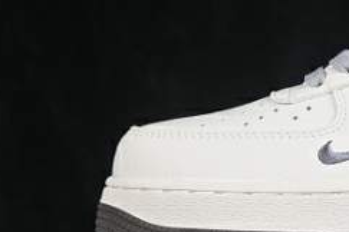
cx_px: 468
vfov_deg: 6.1
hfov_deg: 9.0
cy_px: 49
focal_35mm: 225
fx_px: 2181
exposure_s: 1/80
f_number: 8
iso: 160
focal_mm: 50
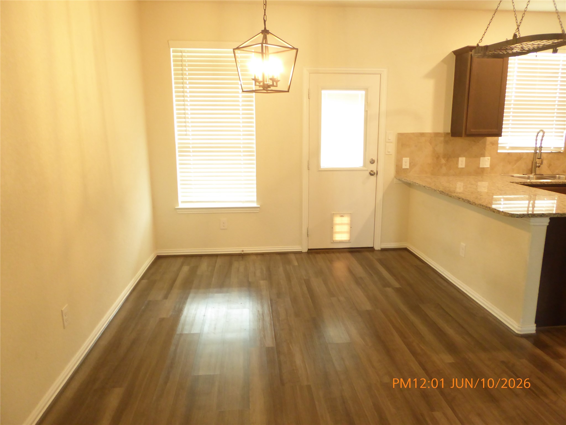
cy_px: 212
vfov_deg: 56.8
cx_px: 283
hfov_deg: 71.6
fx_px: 392
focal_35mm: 24
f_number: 3.3
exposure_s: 1/13
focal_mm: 4.3
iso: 400
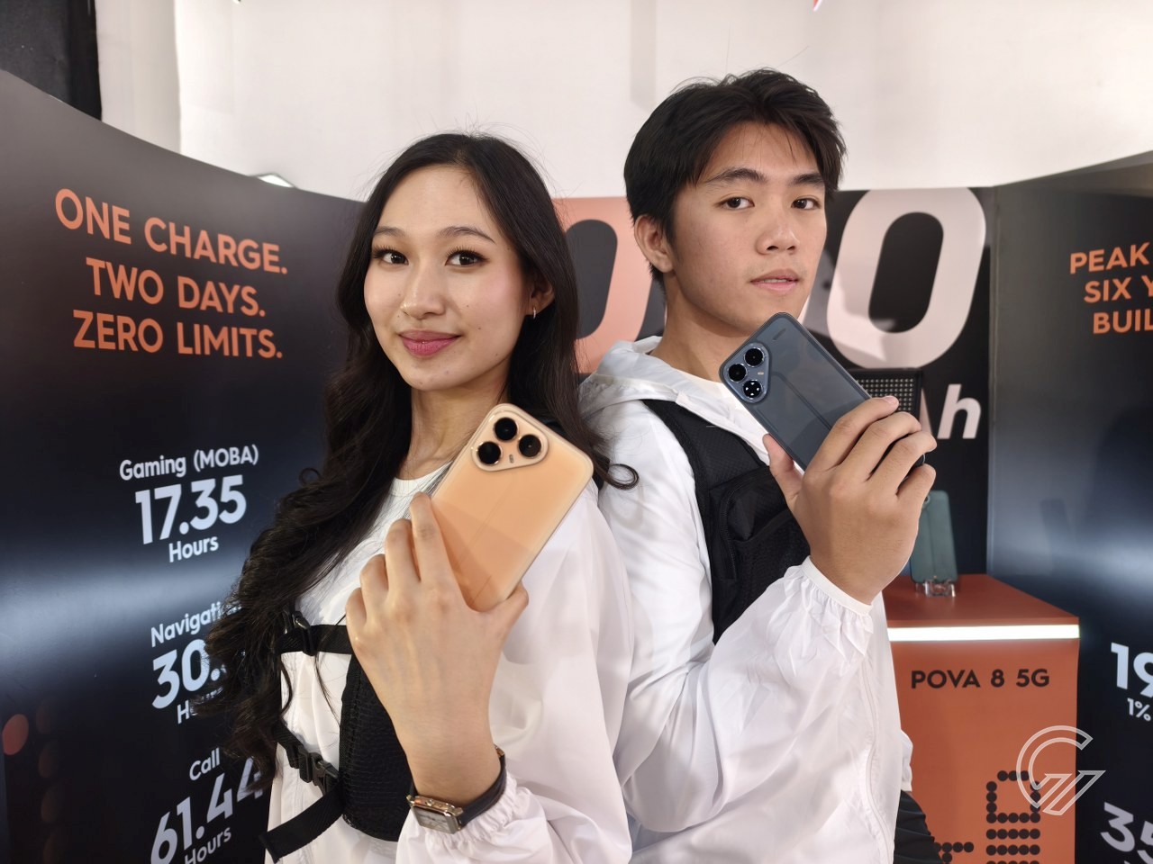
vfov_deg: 58.9
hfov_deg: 73.9
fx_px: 766
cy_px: 432
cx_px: 576
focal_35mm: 23
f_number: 1.62
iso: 400
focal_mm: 6.45
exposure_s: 1/47.9
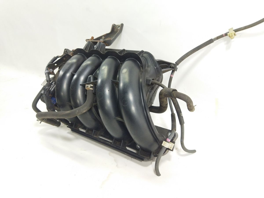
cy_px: 99
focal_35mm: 27
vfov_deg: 51.4
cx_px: 132
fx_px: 206
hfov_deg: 65.3
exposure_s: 1/100
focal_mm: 4.71
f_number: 1.79
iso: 185
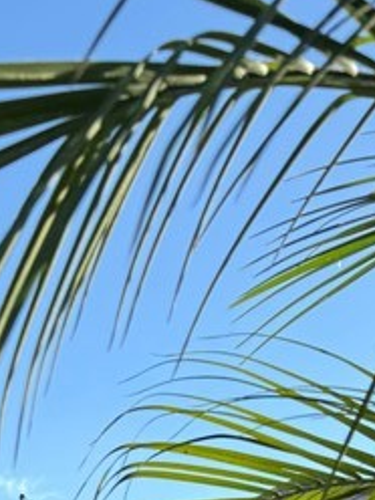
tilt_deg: -6.6
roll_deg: -2.1
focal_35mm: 99
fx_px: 1430
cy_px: 933
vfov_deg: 16.3
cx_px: 226
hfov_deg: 14.9
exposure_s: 1/1770
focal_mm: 6.76
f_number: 1.78
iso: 80
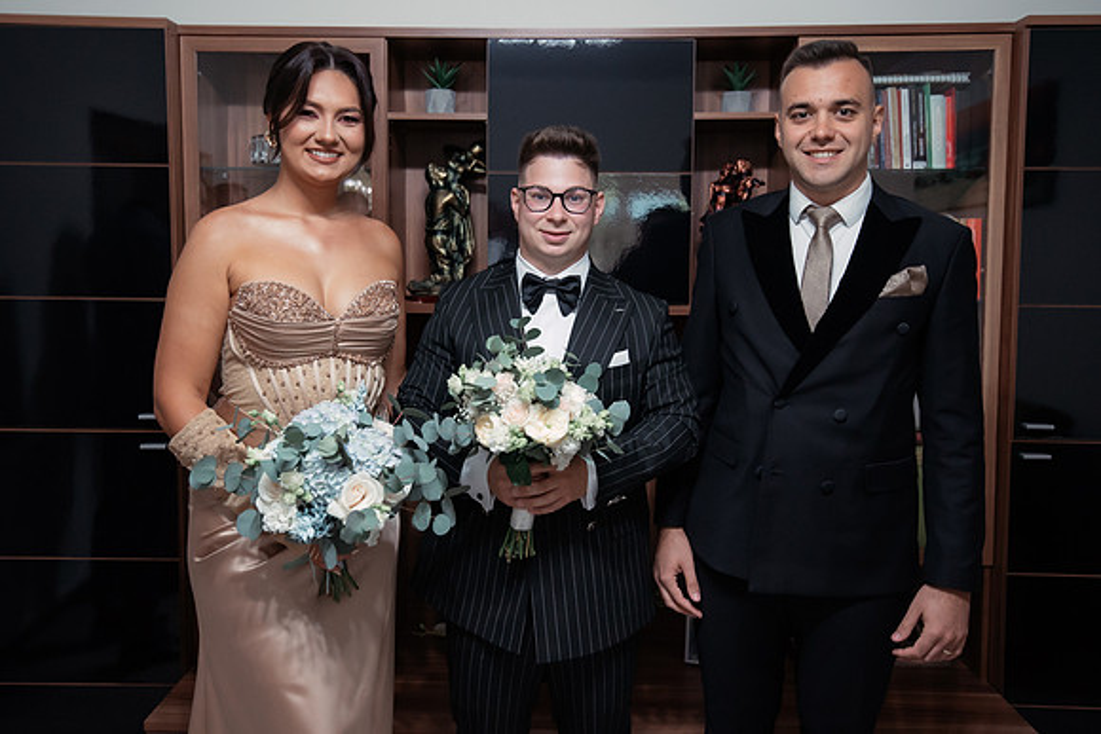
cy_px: 322
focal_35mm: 29
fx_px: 893
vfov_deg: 44.6
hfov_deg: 63.3
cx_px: 534
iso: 1600
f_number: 2.8
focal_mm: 24
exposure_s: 1/200
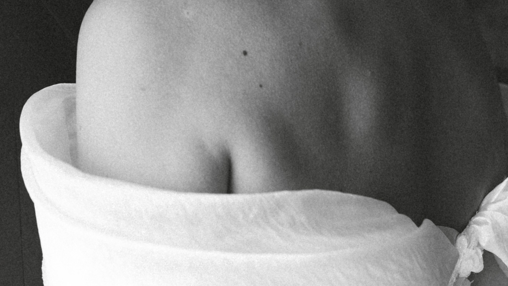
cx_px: 182
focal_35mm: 72
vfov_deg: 15.3
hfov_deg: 29.2
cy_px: -157
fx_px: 970
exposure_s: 1/200
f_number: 4
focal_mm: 35
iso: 640
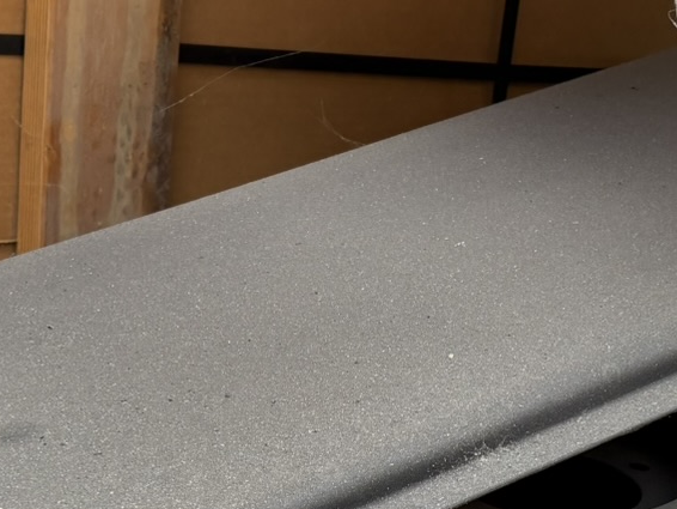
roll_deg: -5.6
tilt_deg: -27.4
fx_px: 1839
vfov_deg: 15.2
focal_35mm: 94
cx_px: 353
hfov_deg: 20.9
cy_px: 604
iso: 64
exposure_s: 1/618
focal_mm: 5.96
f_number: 1.6
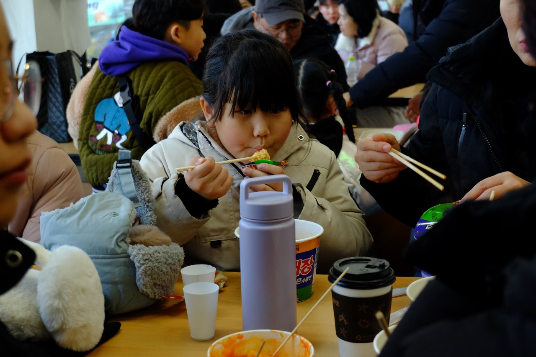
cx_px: 268
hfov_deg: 37.5
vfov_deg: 25.5
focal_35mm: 53
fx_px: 789
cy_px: 178
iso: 1600
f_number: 5
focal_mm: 35.3
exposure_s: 1/180
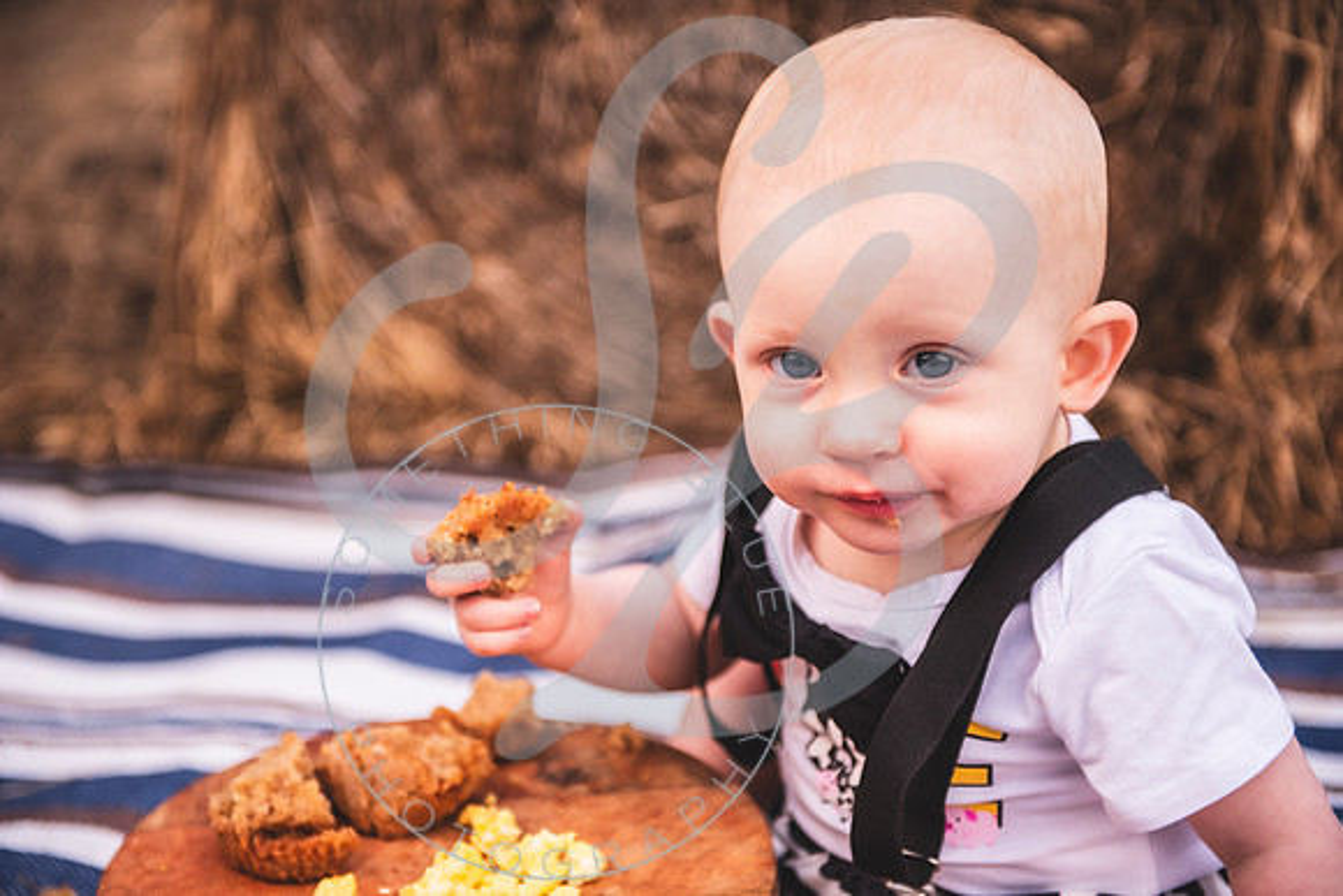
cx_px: 672
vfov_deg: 19.5
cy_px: 448
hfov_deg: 28.8
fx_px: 2612
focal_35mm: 70
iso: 200
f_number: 2.8
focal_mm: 70
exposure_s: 1/320
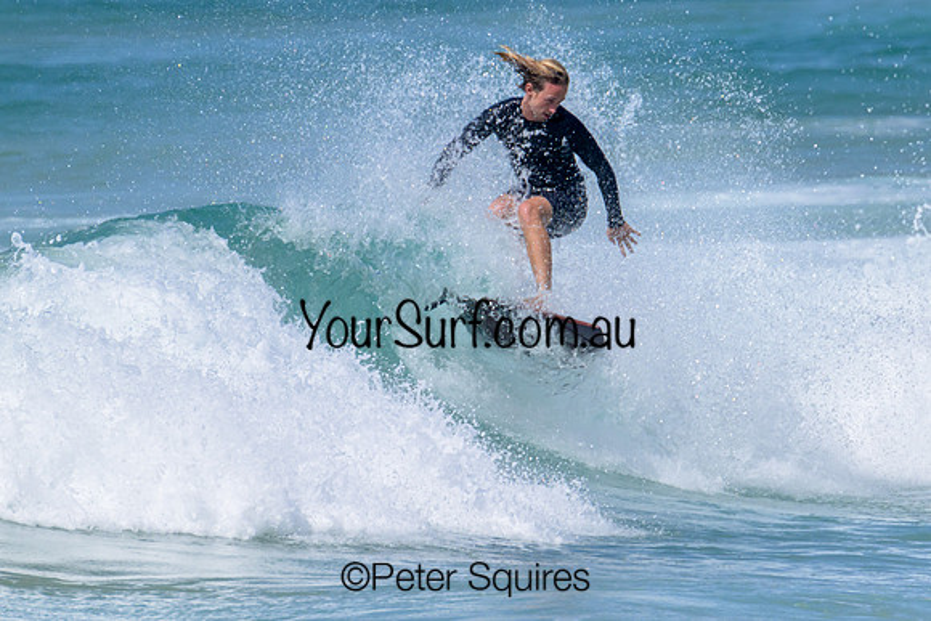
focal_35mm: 1087
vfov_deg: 1.3
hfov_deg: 1.9
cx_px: 590
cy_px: 310
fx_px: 28111
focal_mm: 800
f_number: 16
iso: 900
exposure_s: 1/2000
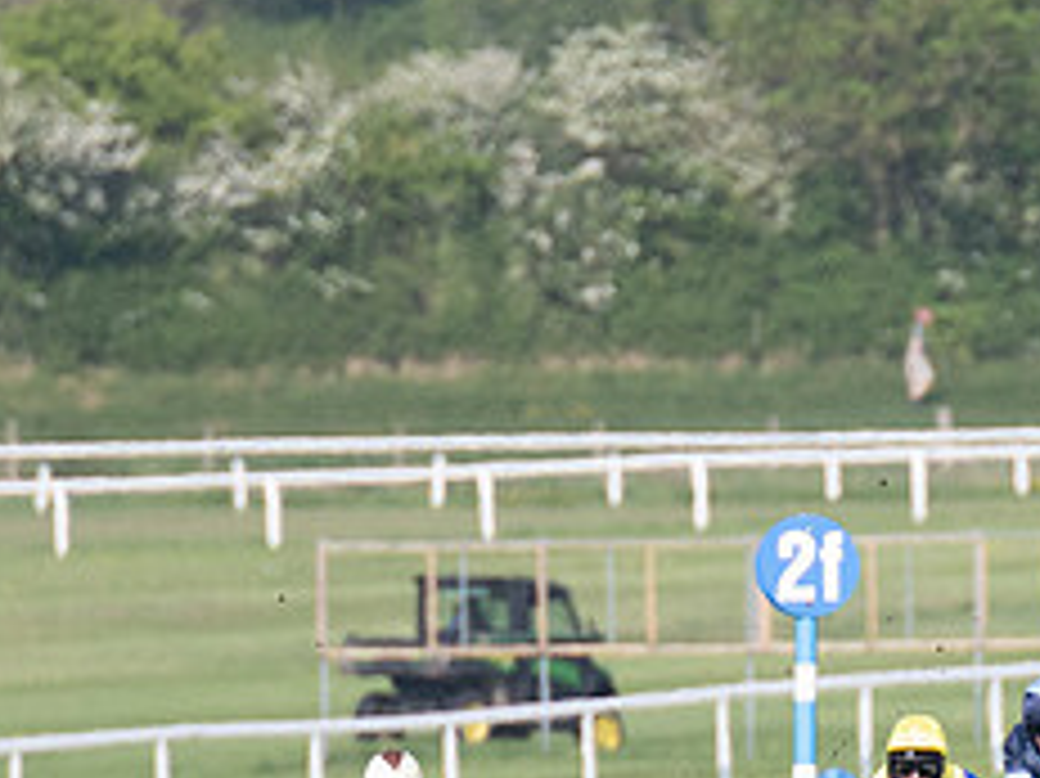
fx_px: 49397
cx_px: 1086
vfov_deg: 0.9
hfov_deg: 1.2
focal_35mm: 1645
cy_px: 948
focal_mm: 280
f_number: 4
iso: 400
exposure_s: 1/3200
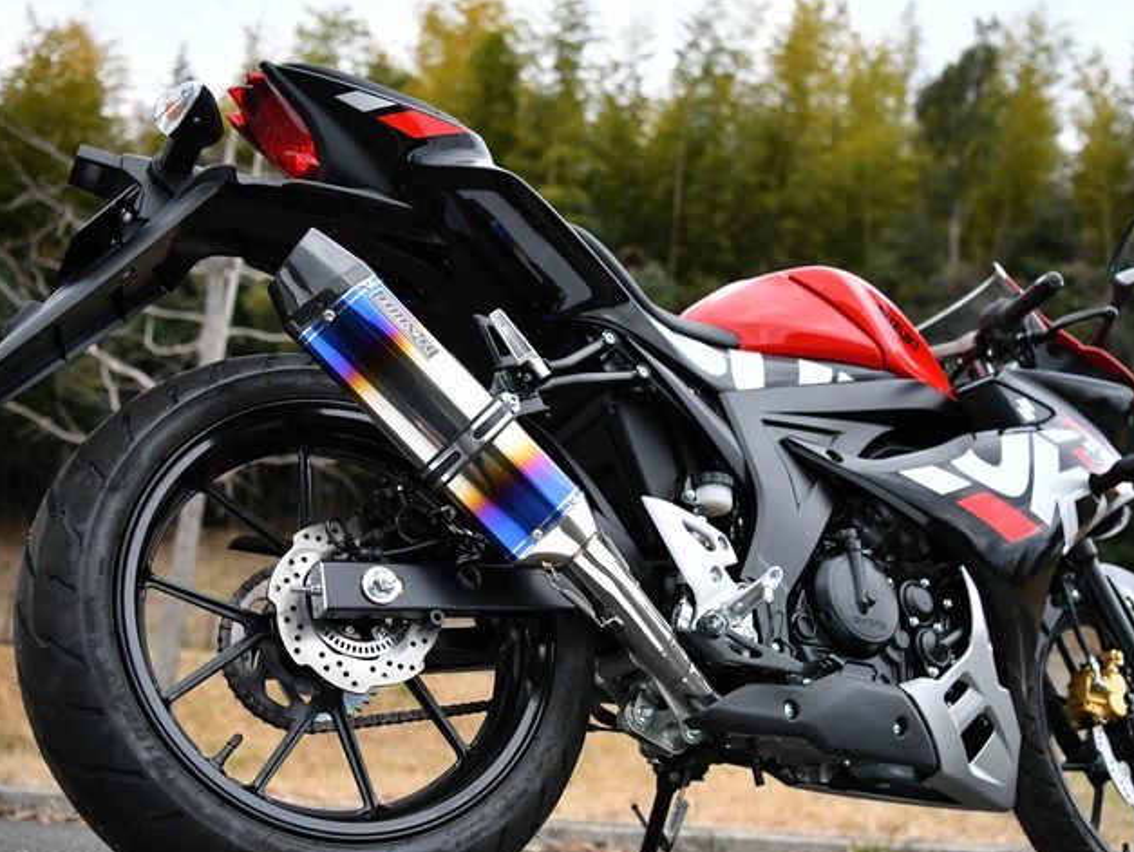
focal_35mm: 38
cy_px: 478
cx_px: 600
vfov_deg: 37.7
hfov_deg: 48.9
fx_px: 1246
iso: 3200
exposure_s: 1/8000
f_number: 2.8
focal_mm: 31
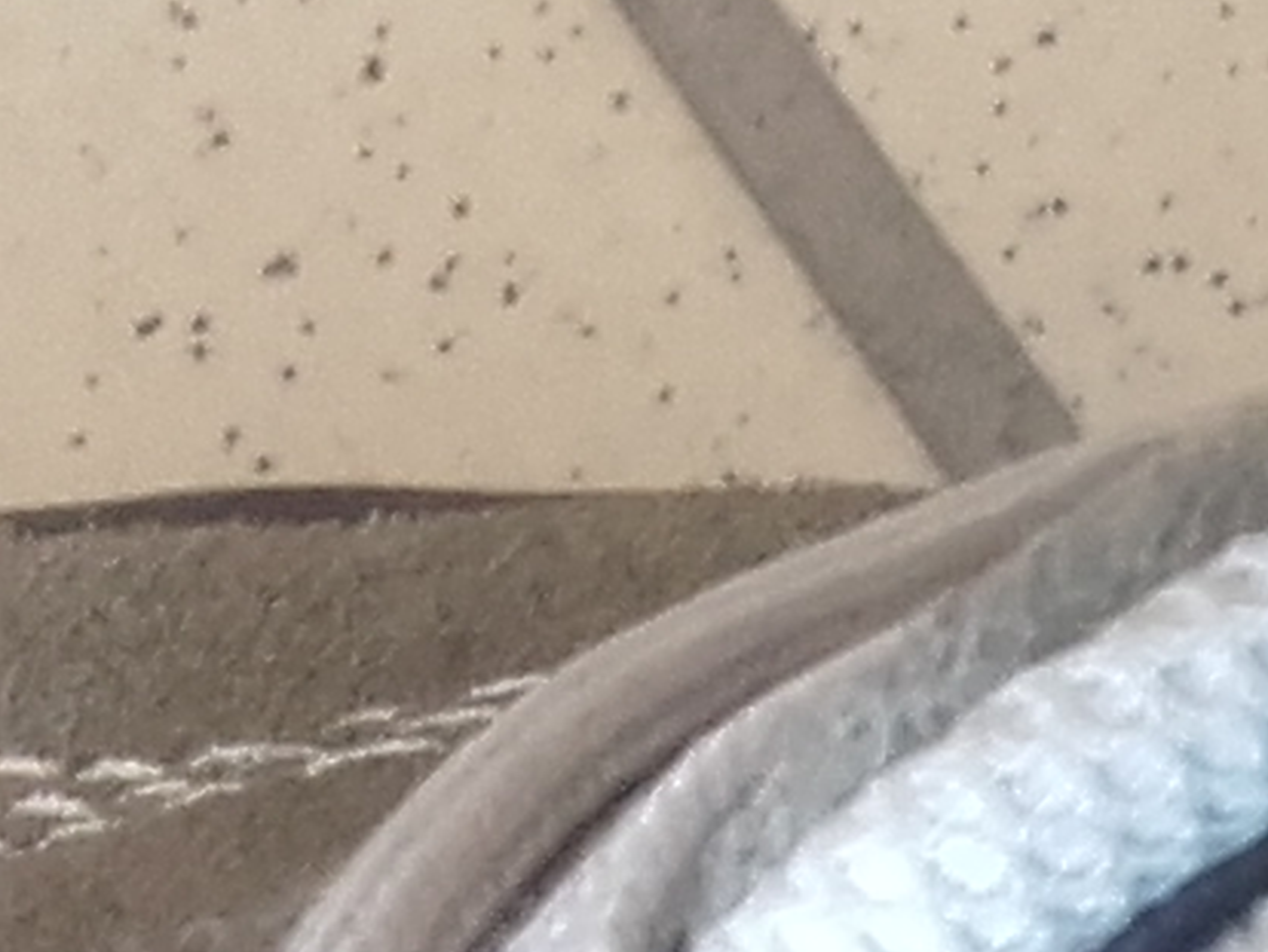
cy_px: 1855
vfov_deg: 7.4
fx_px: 7110
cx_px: 3562
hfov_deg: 8.7
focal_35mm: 194
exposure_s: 1/20
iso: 110
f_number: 2.2
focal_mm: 3.31
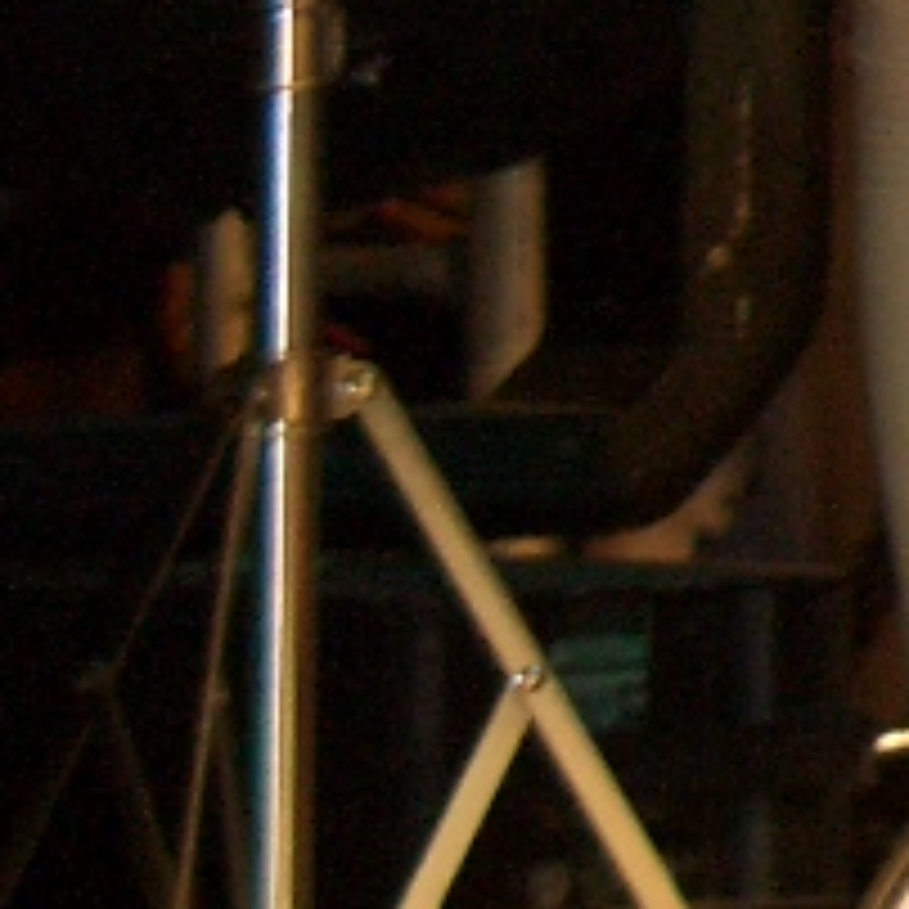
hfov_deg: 2.3
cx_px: 2709
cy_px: -1017
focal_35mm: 740
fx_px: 21985
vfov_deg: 2.4
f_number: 4
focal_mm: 28.4
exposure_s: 1/60
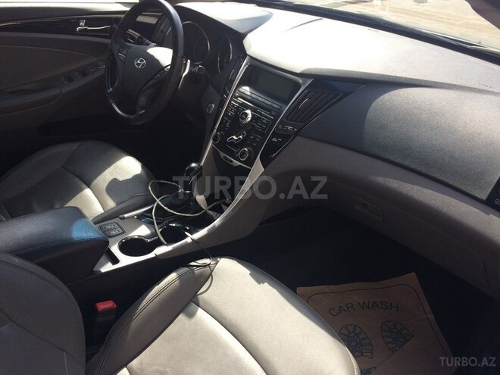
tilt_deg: -34.3
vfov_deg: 48.2
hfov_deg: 61.7
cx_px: 250
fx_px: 419
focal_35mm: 29
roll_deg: -3.9
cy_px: 188
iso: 32
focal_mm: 4.15
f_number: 2.2
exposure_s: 1/419
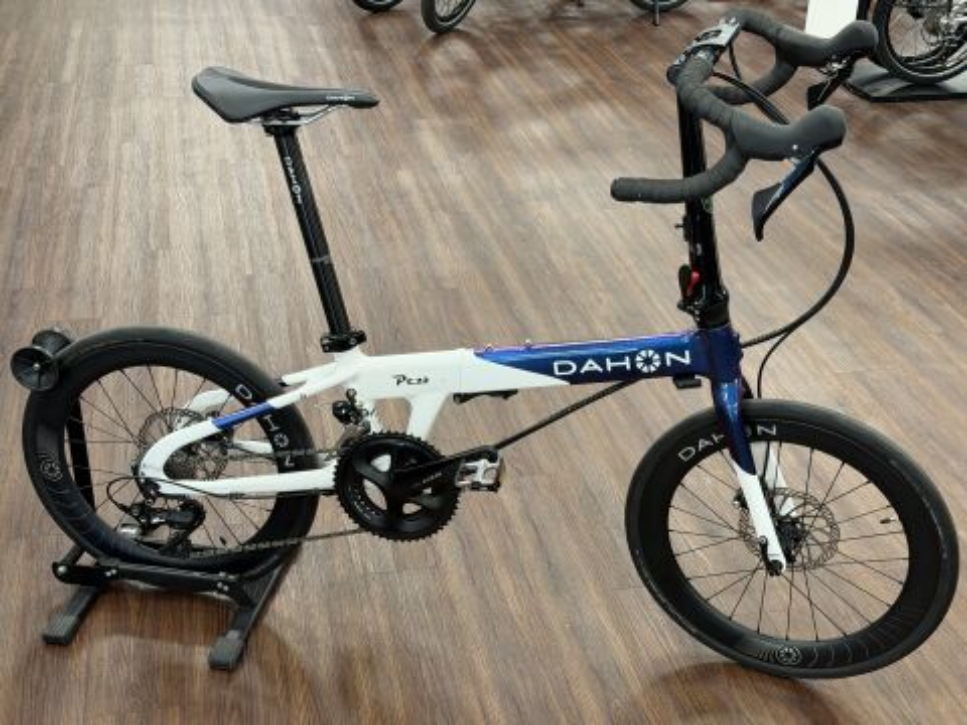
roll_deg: -1.6
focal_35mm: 48
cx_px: 484
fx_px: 1341
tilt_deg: -28.0
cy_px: 362
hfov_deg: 39.7
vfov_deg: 30.3
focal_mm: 6.76
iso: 100
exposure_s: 1/50
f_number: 1.78
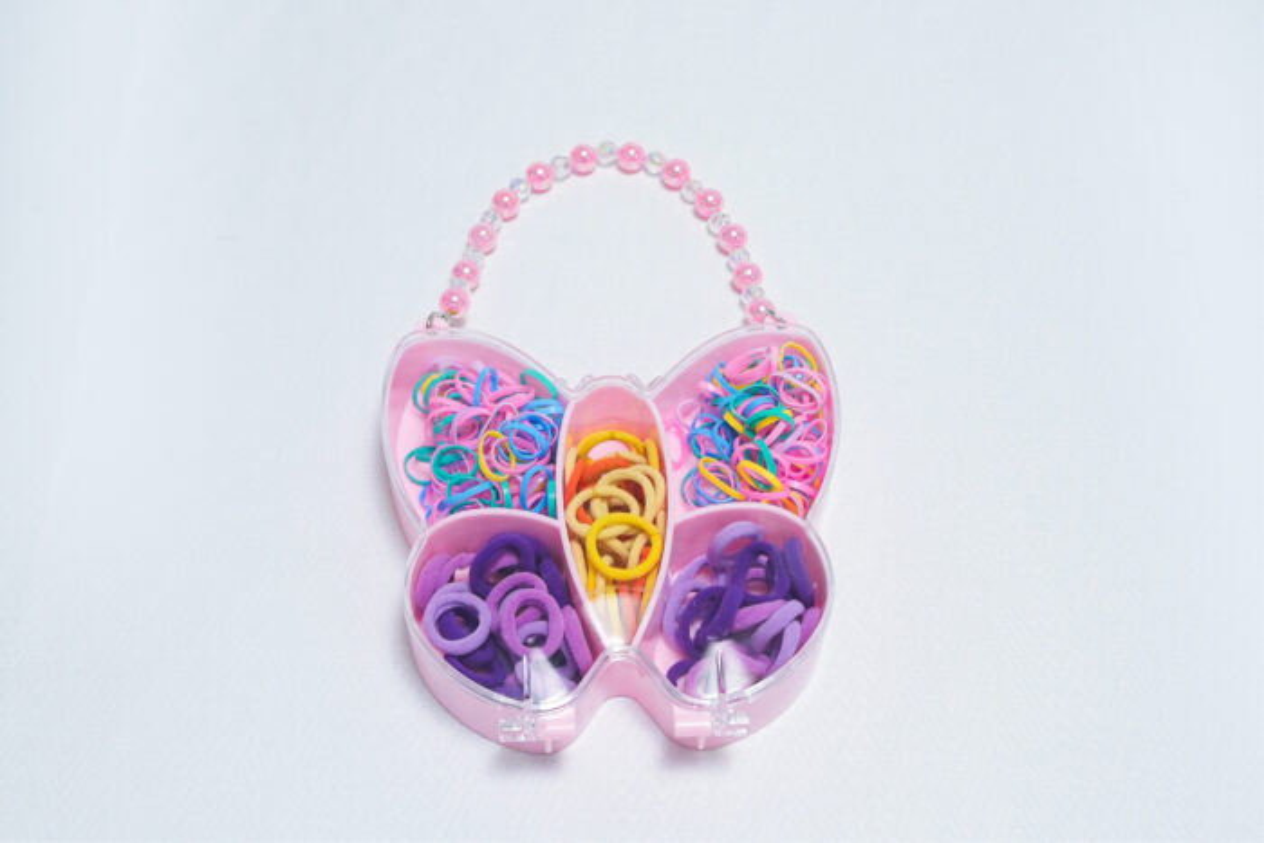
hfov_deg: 38.2
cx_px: 632
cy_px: 422
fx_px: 1826
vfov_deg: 26.0
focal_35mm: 52
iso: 2500
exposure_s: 1/160
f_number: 10
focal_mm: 35
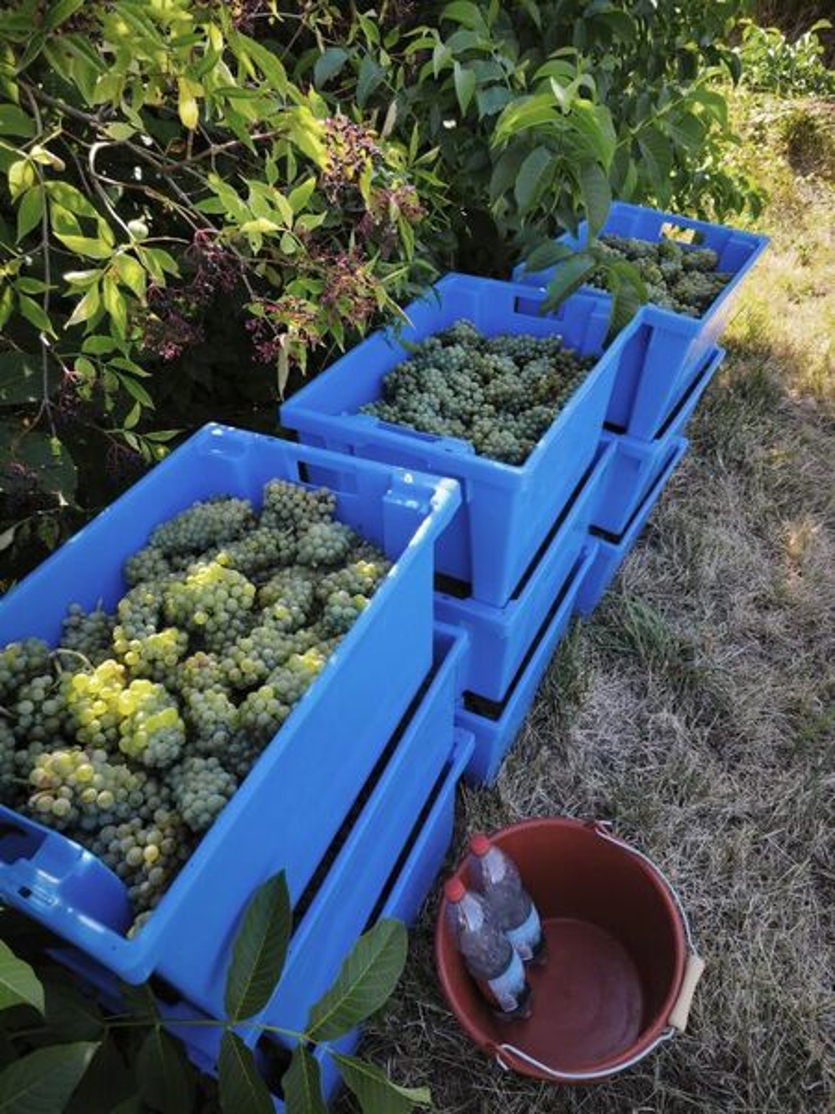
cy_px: 557
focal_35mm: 23
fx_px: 740
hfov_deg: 58.9
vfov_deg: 73.9
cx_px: 418
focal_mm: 5.35
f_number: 1.7
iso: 50
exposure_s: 1/338
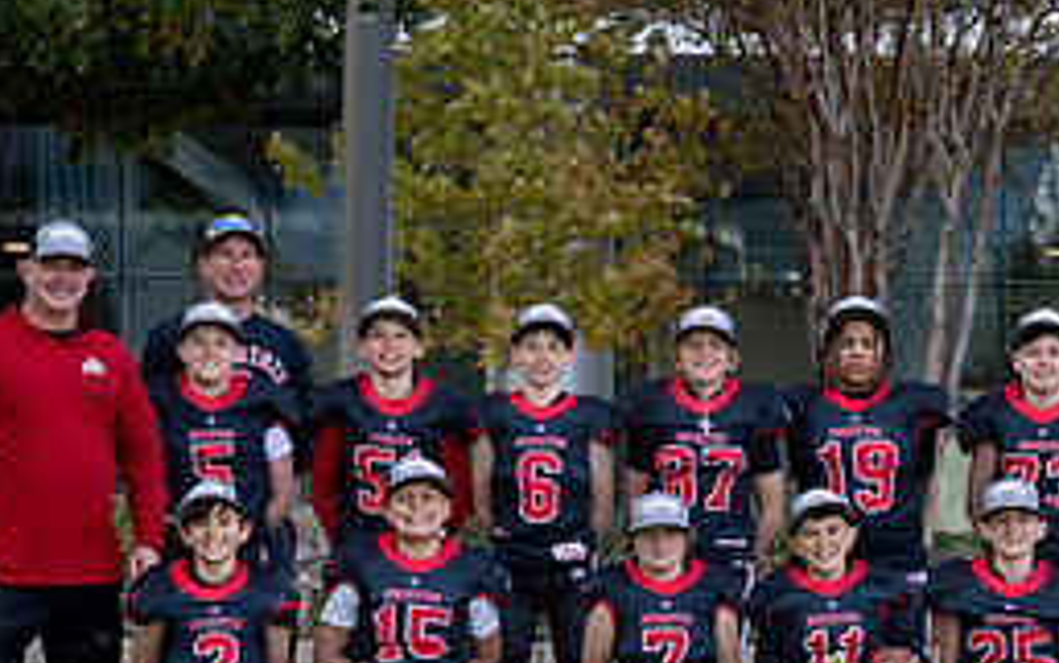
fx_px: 5343
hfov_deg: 11.3
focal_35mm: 185
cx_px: 848
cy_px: 494
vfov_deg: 7.1
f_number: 4.5
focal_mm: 70
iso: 250
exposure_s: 1/500
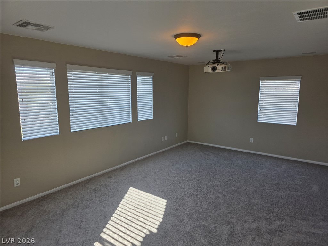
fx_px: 218
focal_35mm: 23
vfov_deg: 58.9
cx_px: 164
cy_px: 123
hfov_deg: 73.9
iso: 64
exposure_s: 1/180
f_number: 1.7
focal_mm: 6.3
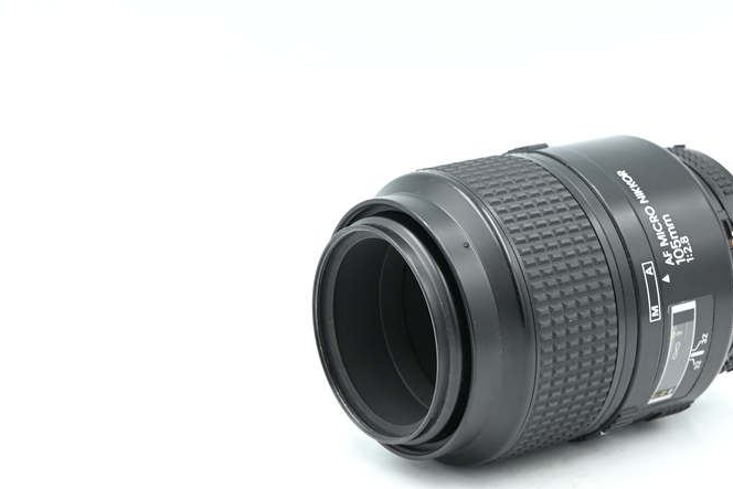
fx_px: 2301
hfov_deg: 18.0
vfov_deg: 12.1
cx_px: 495
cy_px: 190
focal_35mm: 113
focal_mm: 75
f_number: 14
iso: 200
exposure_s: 1/13
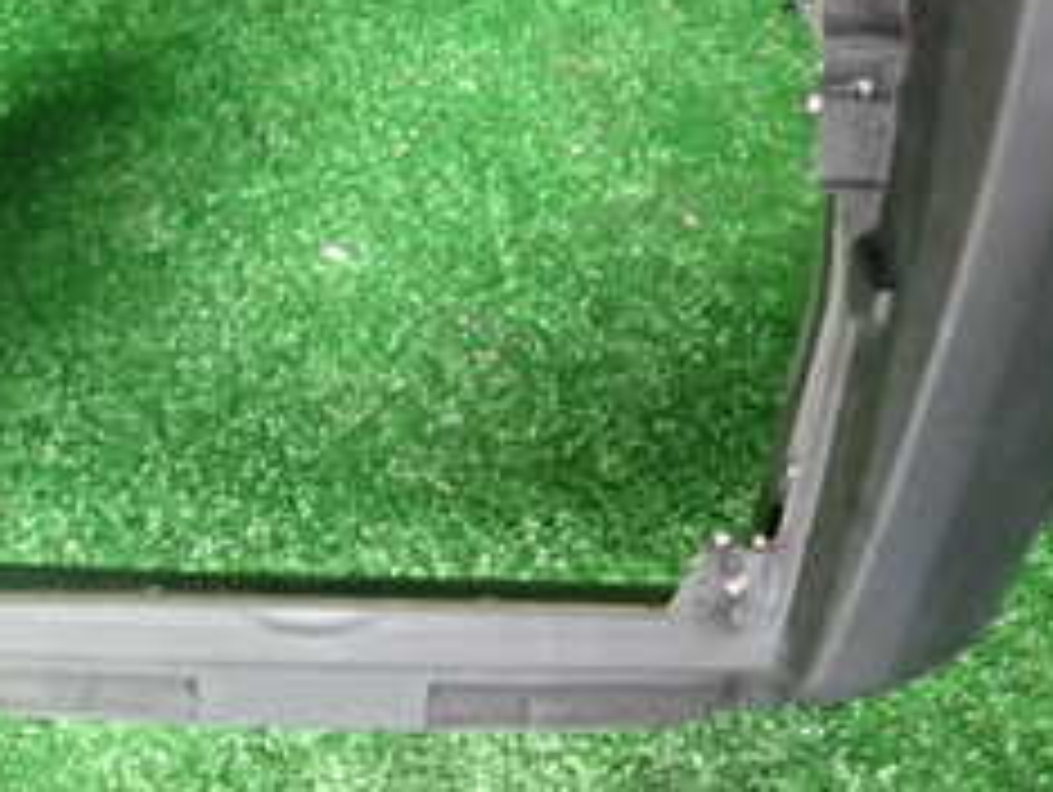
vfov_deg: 22.3
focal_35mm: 64
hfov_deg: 30.2
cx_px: 446
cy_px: 54
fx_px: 1949
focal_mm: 4.5
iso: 320
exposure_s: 1/40
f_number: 2
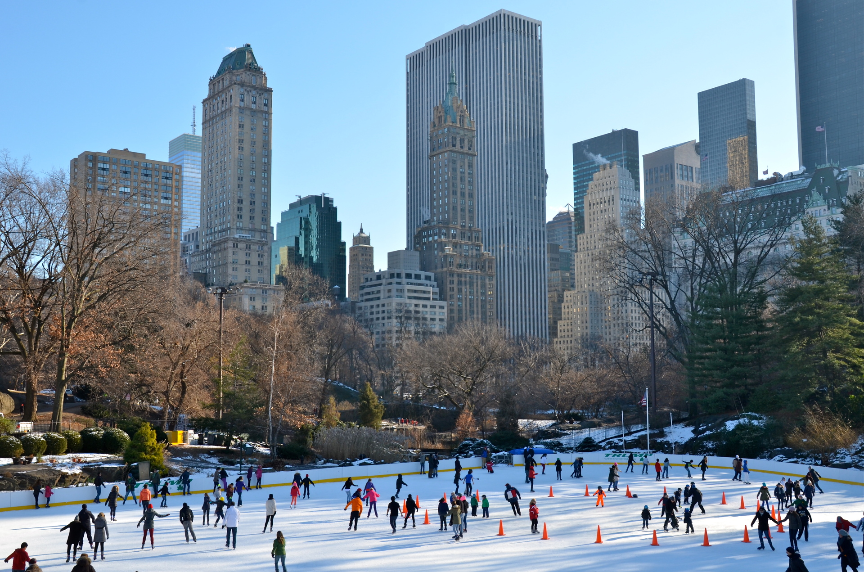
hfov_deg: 53.2
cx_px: 432
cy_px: 286
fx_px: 862
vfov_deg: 36.7
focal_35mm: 36
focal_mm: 24
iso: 180
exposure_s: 1/250
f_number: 8
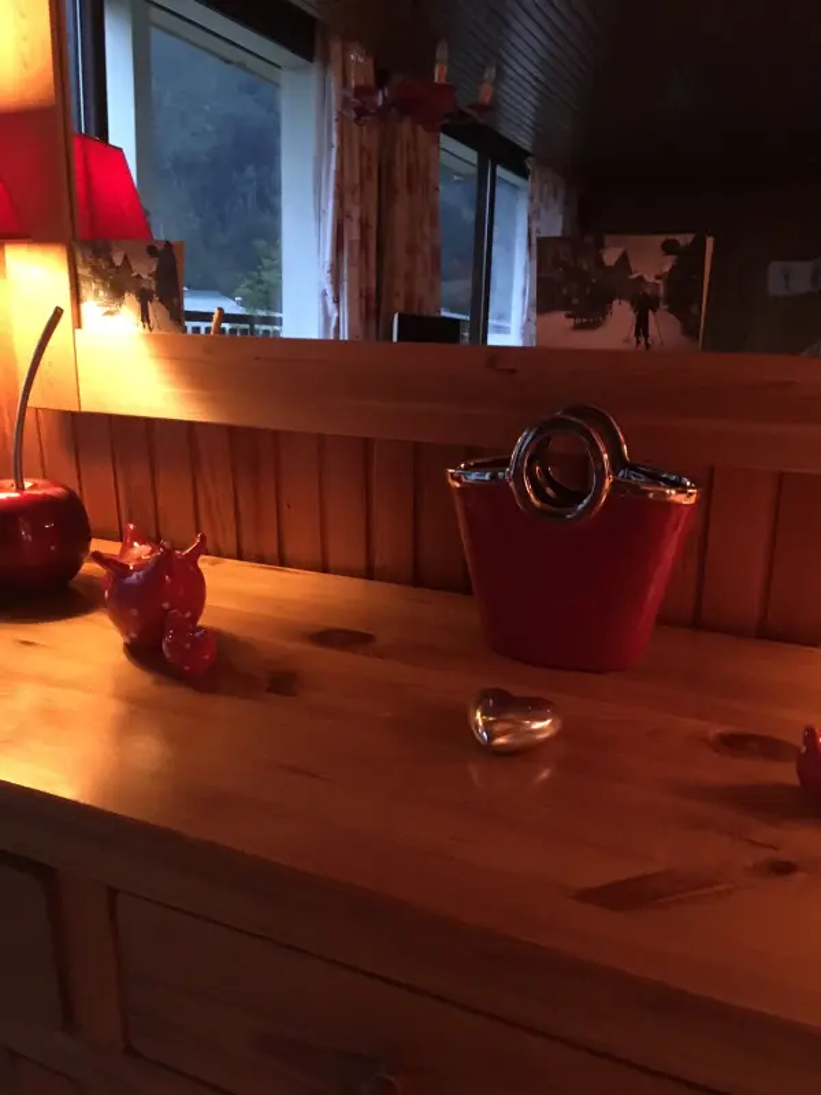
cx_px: 410
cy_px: 548
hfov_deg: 48.2
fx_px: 917
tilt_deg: -16.3
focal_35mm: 29
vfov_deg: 61.7
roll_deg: +0.5
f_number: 2.2
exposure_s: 1/17
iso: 320
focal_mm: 4.15
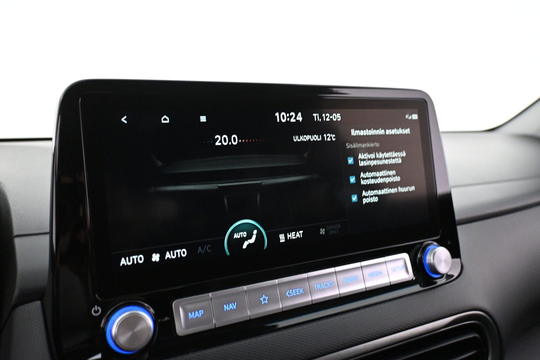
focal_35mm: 29
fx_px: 439
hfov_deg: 63.2
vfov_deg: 44.6
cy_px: 180
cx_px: 270
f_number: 3.8
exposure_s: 1/50
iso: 4000
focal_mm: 19.5
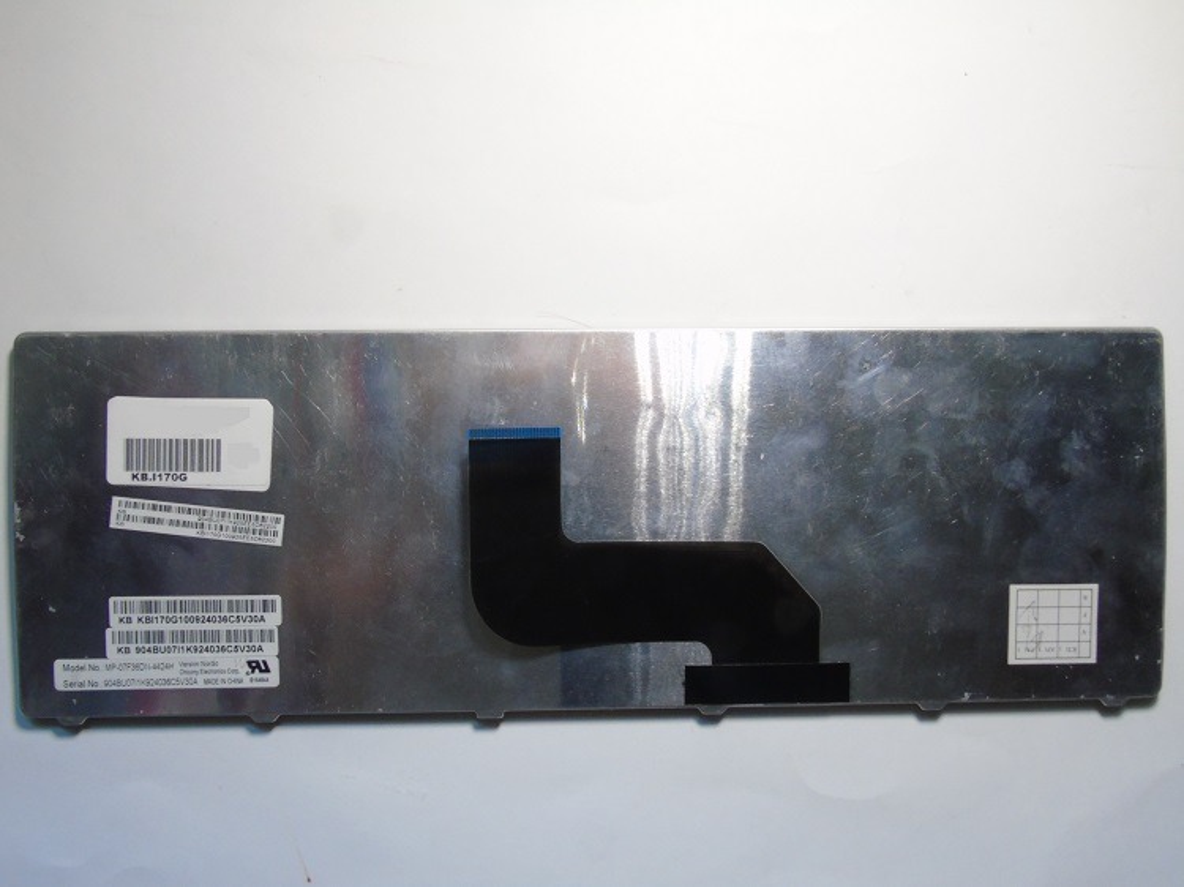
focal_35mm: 29
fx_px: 992
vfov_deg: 48.2
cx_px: 592
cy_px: 444
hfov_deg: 61.7
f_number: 6.4
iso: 200
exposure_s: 1/13
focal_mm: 5.2
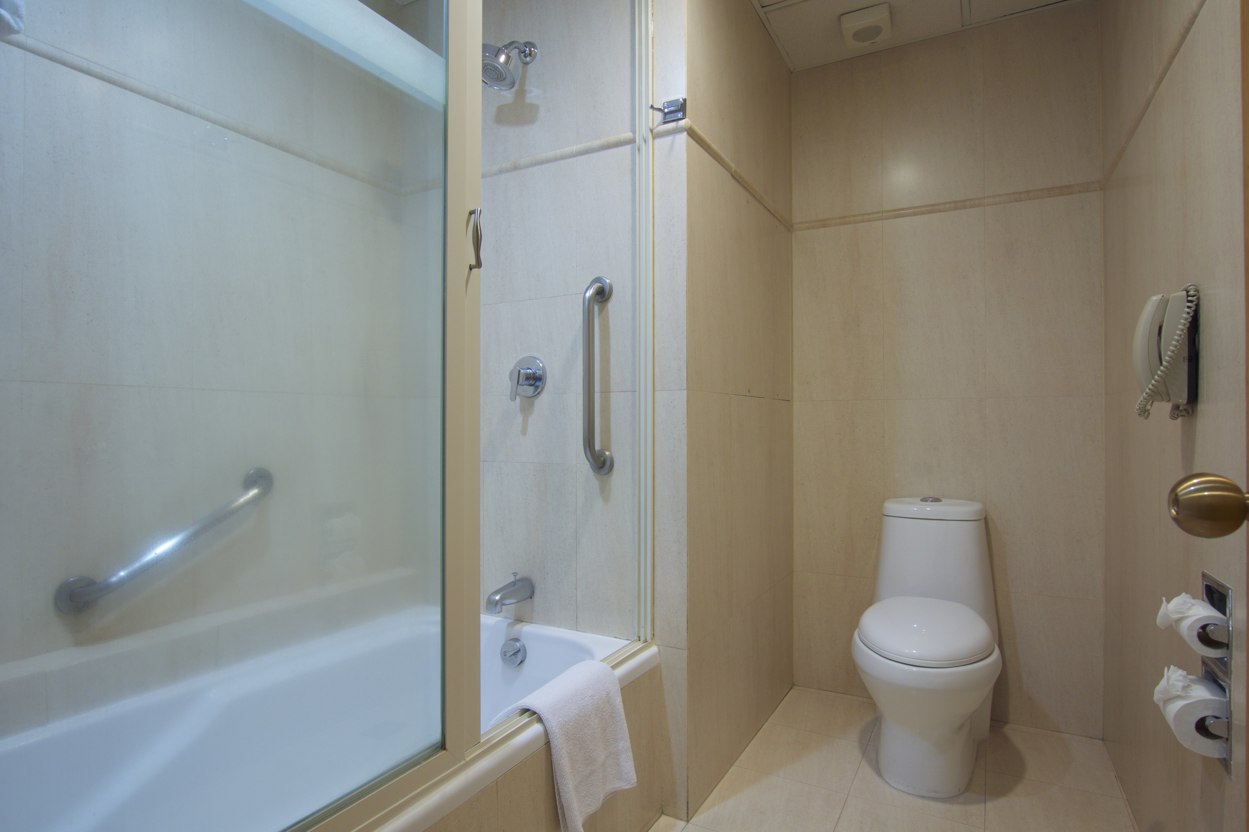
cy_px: 416
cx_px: 624
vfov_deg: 67.4
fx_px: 624
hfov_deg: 90.0
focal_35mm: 18
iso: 50
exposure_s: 1.3
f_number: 9
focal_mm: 12
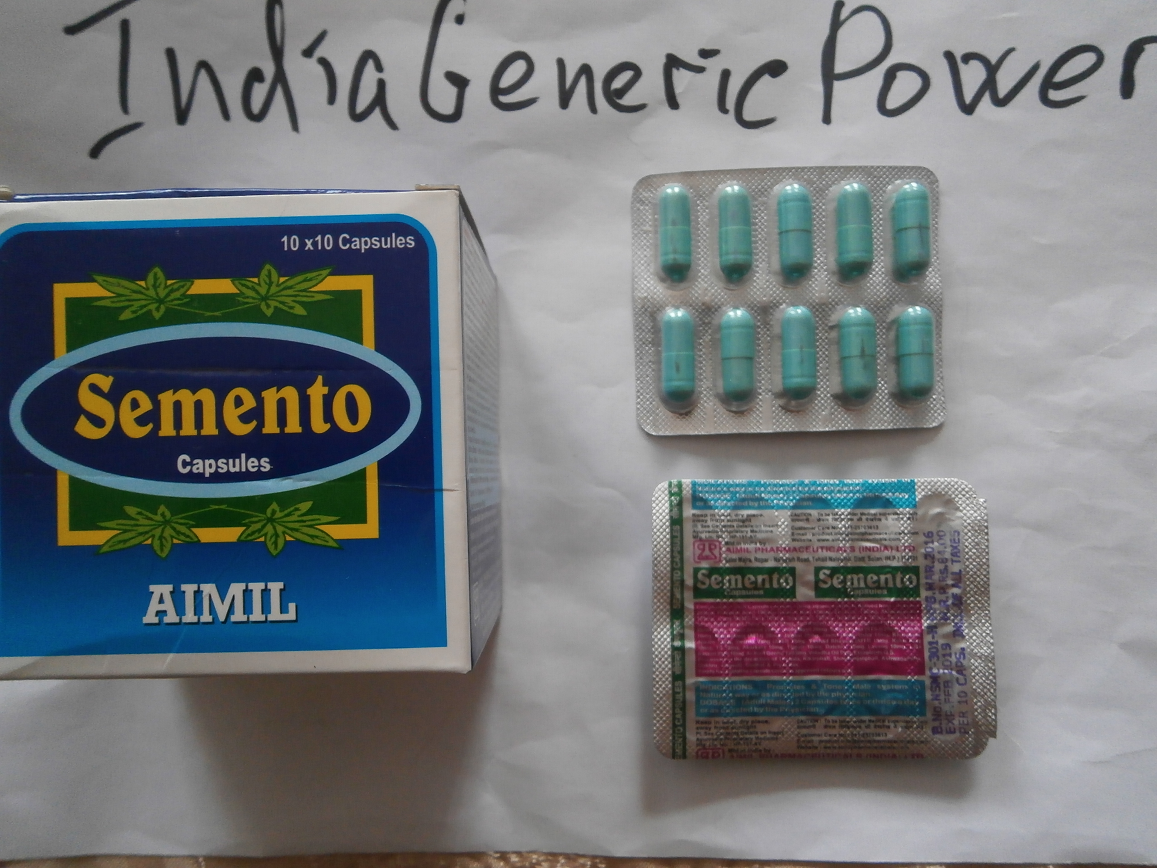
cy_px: 434
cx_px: 578
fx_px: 869
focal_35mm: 26
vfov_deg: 53.1
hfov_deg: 67.3
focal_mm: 4.7
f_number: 2.8
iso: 200
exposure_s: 1/30
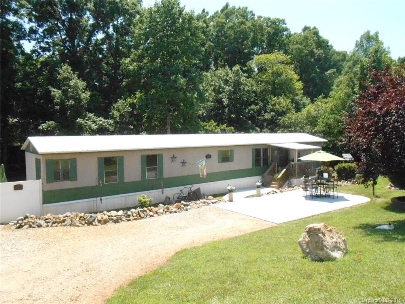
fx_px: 304
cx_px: 202
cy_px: 152
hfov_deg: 67.3
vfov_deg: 53.1
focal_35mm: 26
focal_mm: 4.6
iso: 1600
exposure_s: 1/640
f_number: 11.5
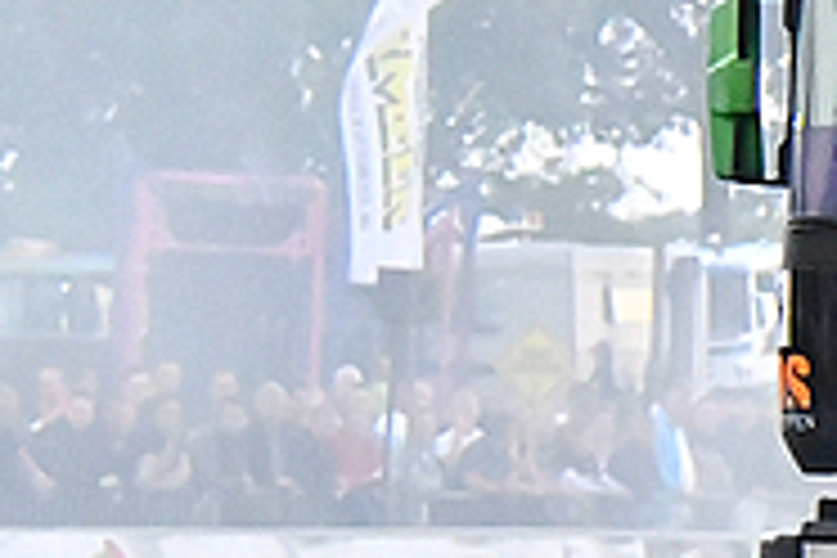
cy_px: 448
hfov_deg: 4.1
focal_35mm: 503
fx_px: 11694
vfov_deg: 2.7
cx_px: 1665
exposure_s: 1/800
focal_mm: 78
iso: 8000
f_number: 5.6
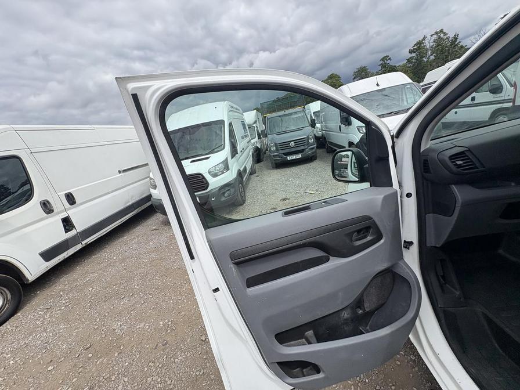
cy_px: 195
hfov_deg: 102.1
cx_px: 260
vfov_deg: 85.7
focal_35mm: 14
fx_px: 210
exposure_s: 1/1236
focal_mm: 2.22
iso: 50
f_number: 2.2
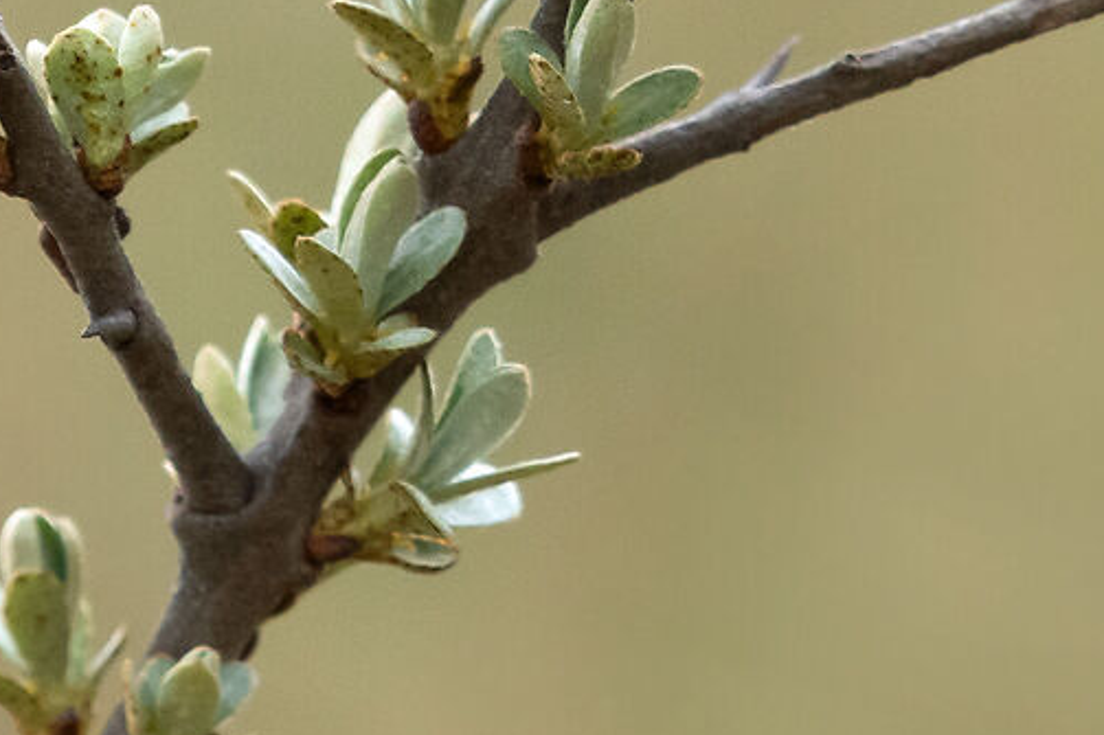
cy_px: -921
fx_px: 59256
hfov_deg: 1.1
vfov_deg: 0.7
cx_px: 880
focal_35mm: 1933
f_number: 7.1
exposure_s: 1/1000
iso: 1000
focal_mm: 270
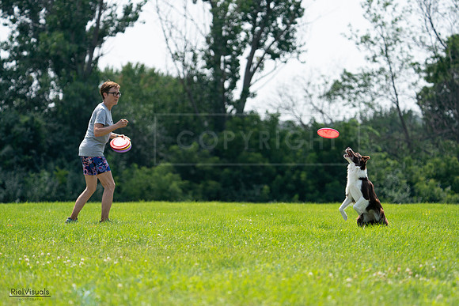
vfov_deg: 5.3
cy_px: 153
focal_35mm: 259
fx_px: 3303
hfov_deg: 7.9
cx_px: 230
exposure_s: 1/4000
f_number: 5.6
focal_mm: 259
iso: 1000
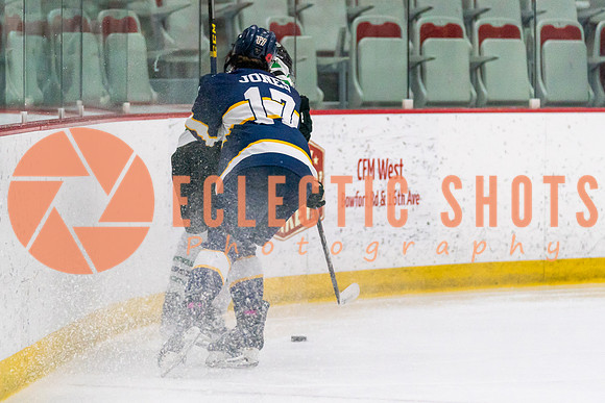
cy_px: 237
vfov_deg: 5.8
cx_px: 302
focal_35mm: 239
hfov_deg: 8.6
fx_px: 4009
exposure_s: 1/1600
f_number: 2.8
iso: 4000
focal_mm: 146
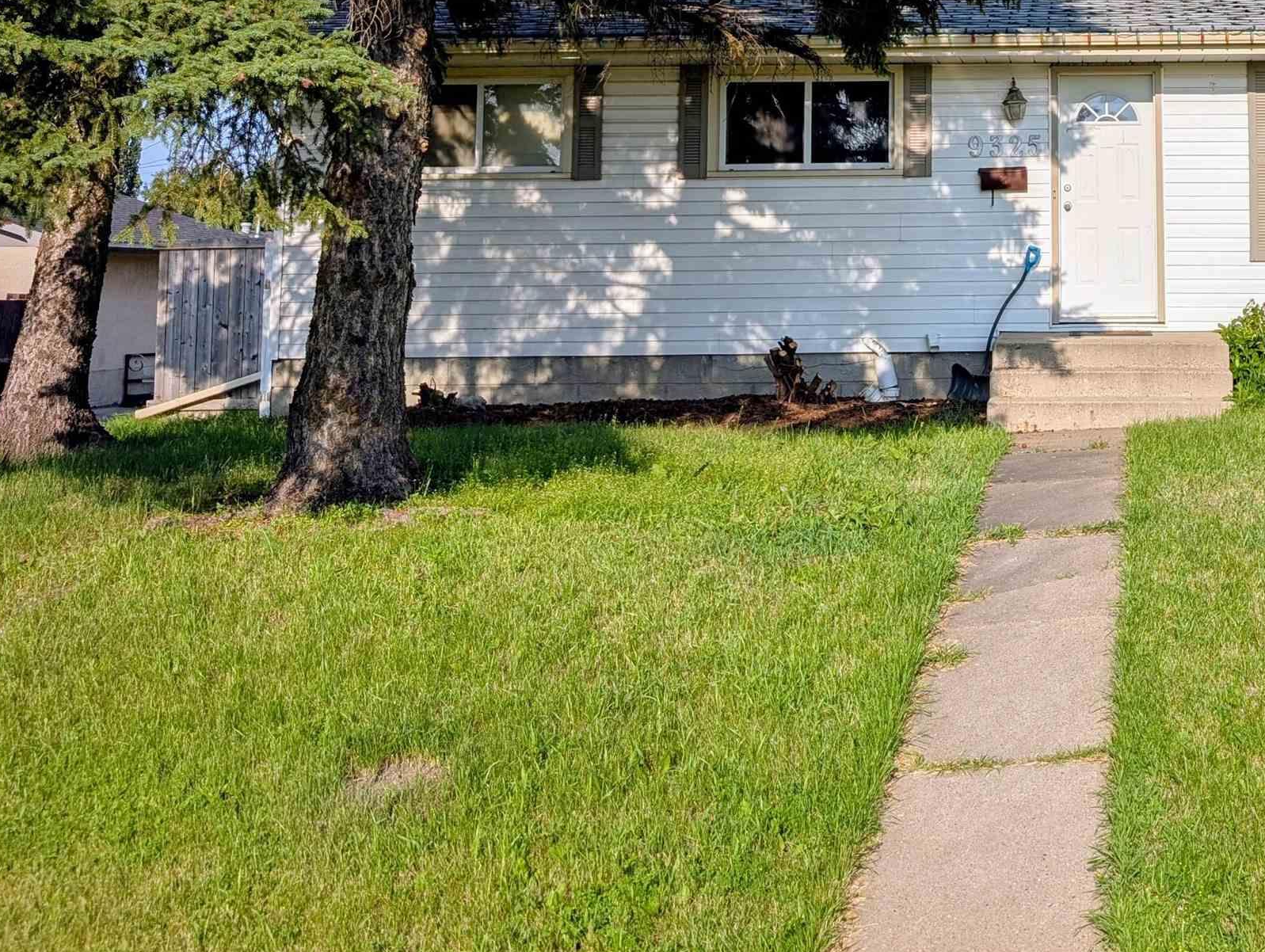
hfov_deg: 39.1
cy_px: 98
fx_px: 1683
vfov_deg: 30.2
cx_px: 1064
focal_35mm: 46
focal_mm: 6.9
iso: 21
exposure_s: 1/2208
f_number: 1.68
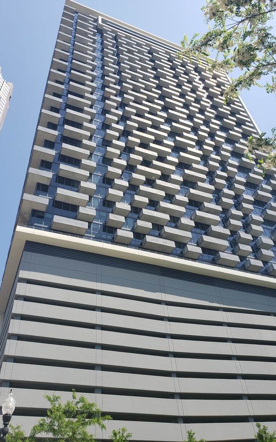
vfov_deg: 66.5
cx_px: 117
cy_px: 219
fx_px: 337
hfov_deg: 44.4
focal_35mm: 28
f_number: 2.4
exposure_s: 1/942
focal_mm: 4.3
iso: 50
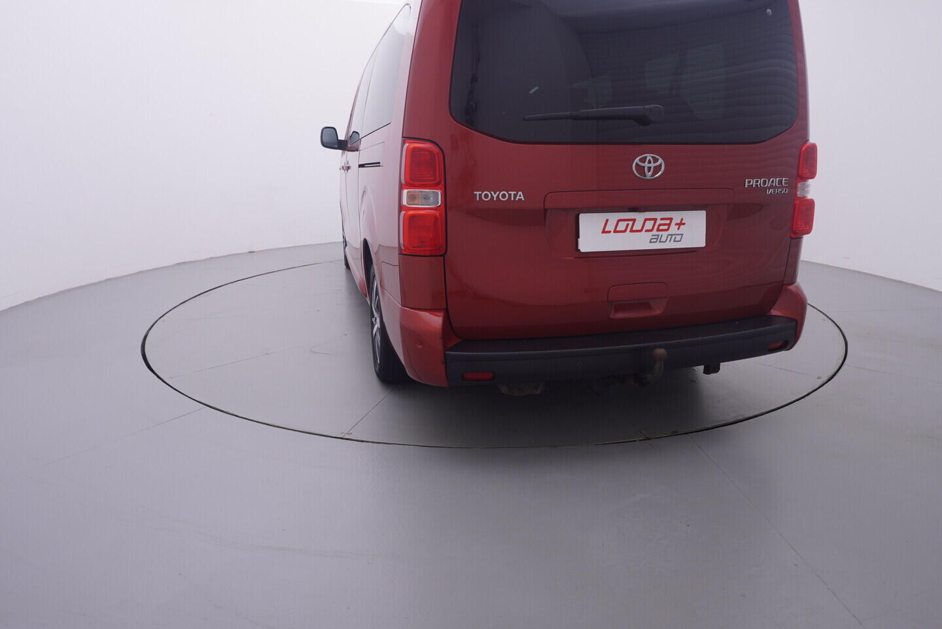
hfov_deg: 77.3
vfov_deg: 56.2
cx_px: 471
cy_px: 314
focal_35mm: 22
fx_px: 589
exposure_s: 1/80
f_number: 5
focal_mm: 15
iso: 200
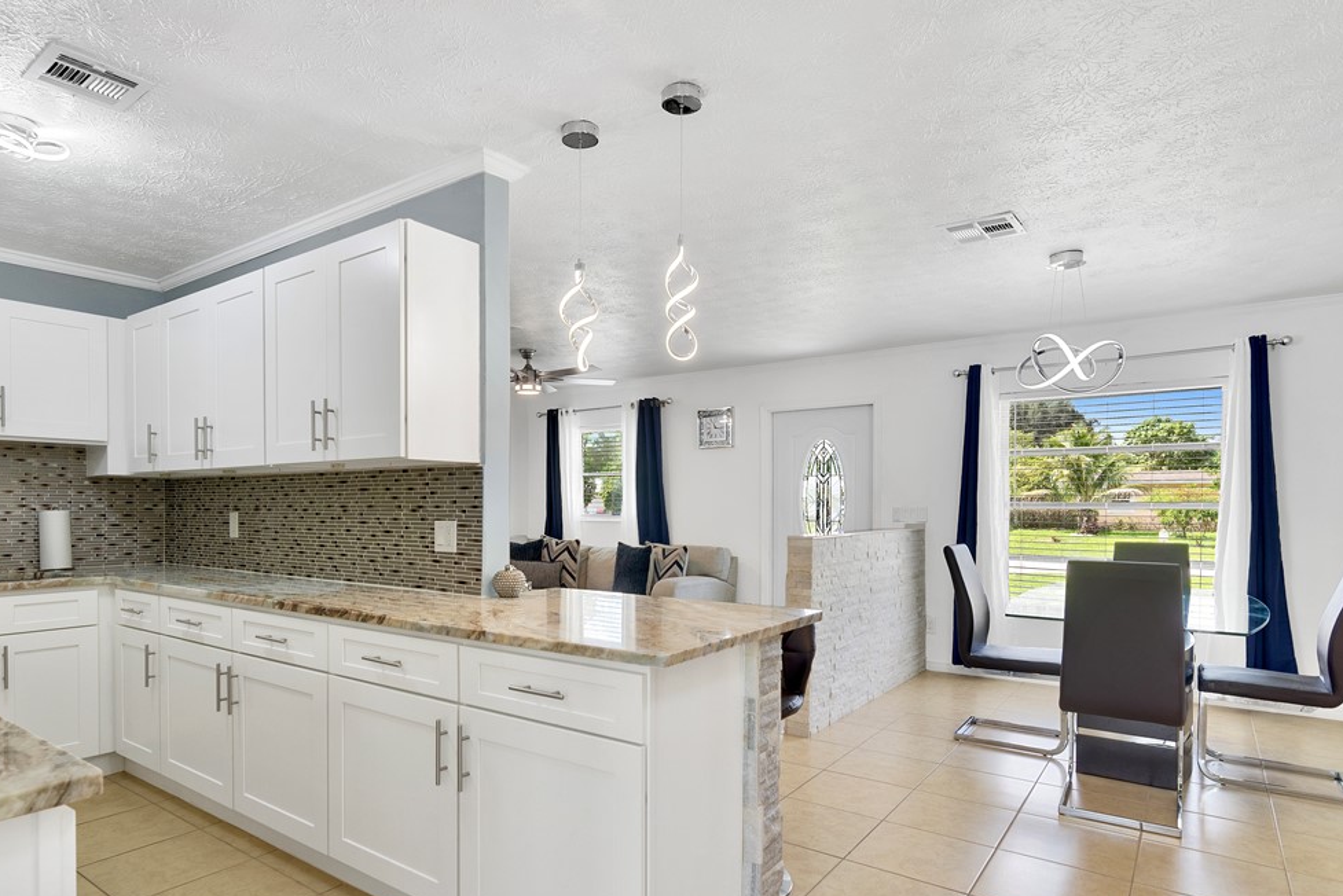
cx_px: 623
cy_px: 486
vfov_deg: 61.9
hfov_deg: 83.8
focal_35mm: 20
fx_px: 746
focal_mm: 12
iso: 320
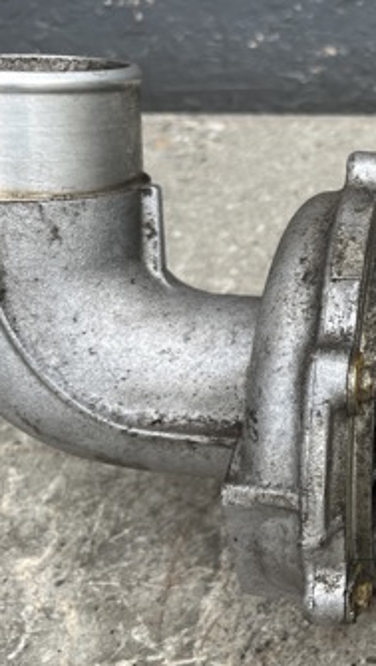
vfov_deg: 38.3
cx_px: 505
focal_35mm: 54
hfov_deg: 20.2
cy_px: 269
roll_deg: +0.8
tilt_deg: -32.1
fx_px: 955
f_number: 1.6
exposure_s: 1/122
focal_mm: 5.1
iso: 50
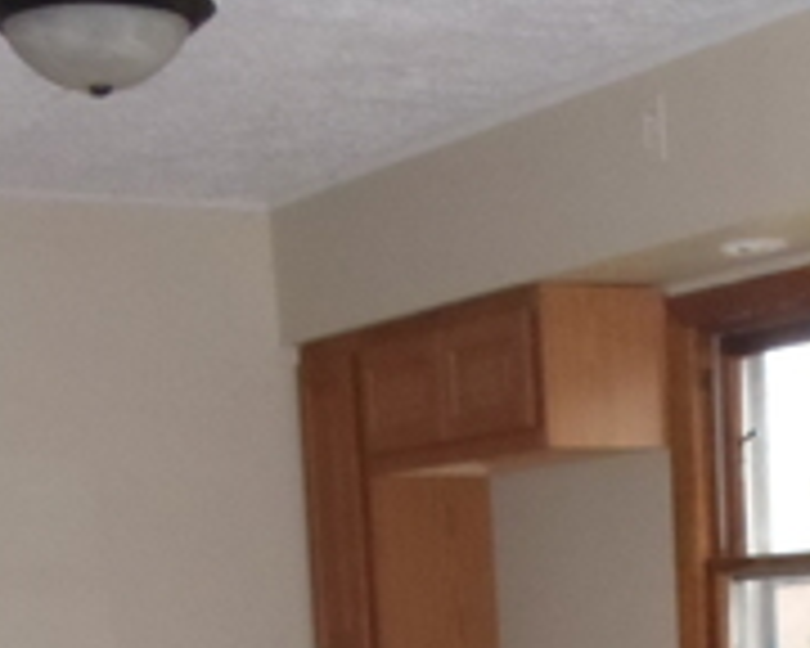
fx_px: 3668
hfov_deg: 12.6
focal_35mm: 153
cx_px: 626
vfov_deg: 9.7
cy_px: 1066
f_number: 3.5
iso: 400
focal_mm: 6
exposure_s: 1/30
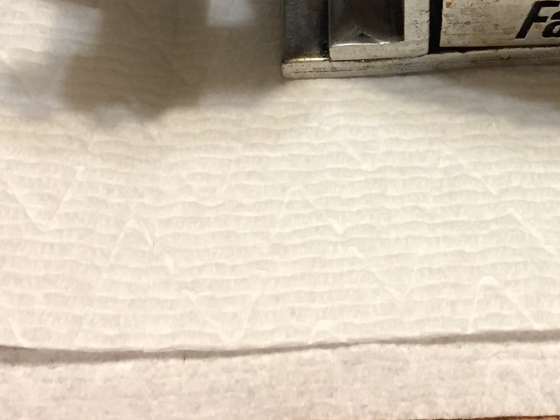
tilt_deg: -48.1
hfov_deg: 24.6
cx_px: 456
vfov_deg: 17.7
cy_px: -129
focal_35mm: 78
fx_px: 1262
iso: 160
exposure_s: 1/30
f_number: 2.2
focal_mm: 4.15
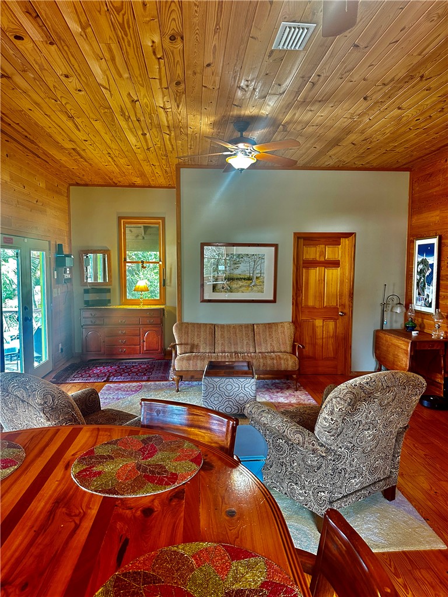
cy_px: 298
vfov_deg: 71.6
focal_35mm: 24
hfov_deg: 56.8
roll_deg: +0.1
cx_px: 224
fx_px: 414
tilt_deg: -4.2
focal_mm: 6.86
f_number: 1.78
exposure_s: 1/60
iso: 250
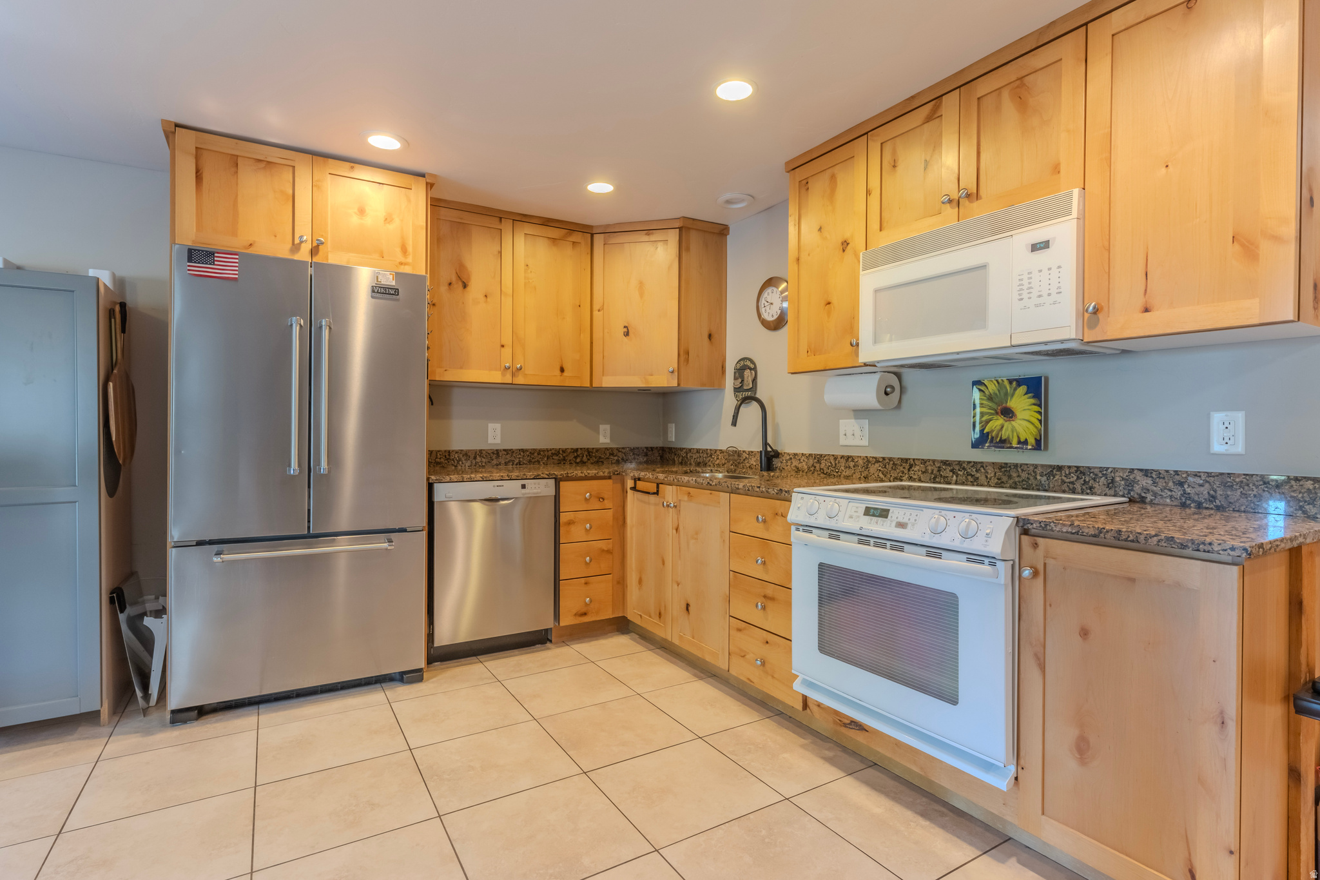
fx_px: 623
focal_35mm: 17
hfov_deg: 93.3
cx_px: 660
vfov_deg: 70.4
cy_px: 440
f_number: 8
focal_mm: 17
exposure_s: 1/80
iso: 1000
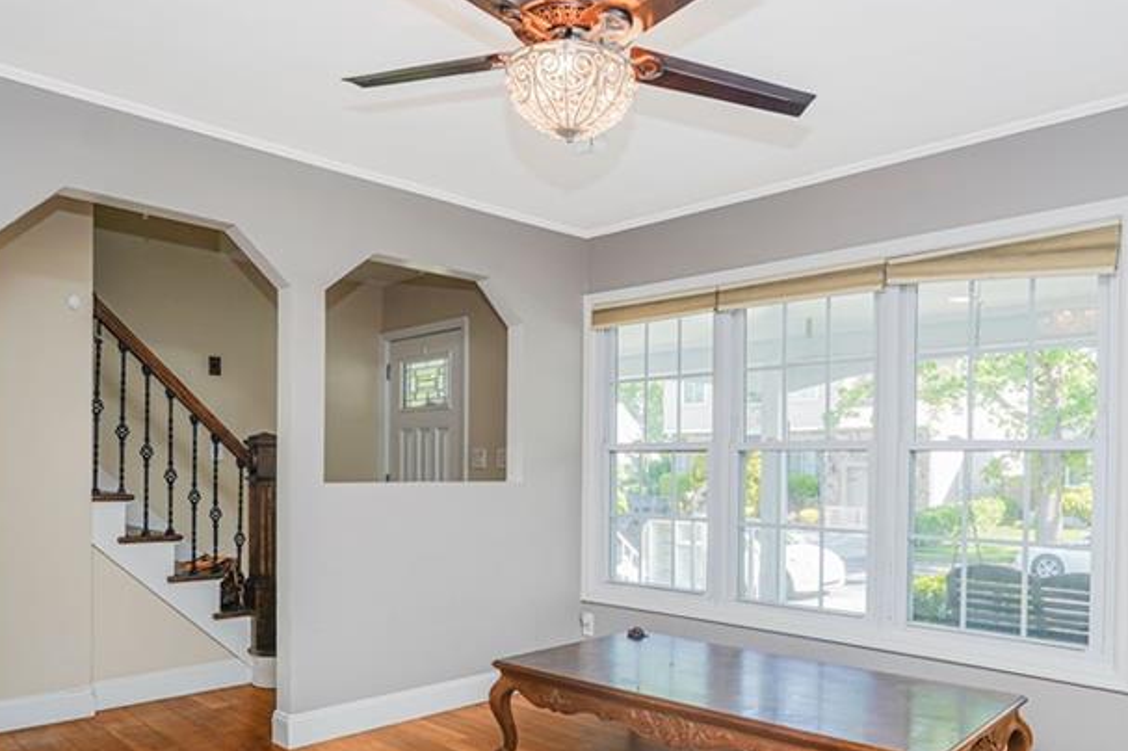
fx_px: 846
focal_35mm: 27
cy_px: 467
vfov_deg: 47.5
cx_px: 639
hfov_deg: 67.1
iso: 64
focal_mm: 16
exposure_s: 1/40
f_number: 4.5
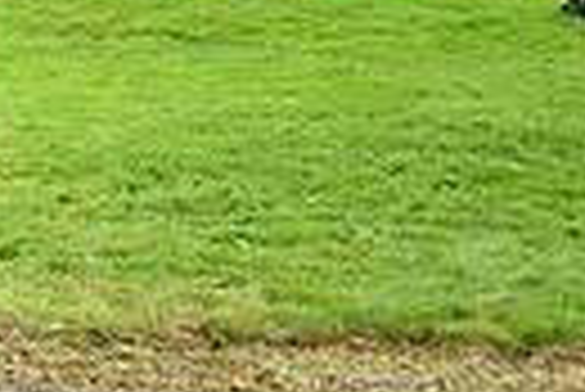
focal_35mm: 196
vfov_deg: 7.0
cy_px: -135
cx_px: -626
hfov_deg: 9.7
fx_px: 3189
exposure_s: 1/1250
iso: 900
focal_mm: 44
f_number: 4.2
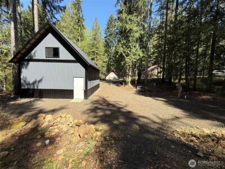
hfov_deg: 102.1
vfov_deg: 85.7
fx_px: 91
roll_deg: -1.3
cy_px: 84
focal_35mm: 14
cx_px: 112
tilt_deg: -4.0
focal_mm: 2.22
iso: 50
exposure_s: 1/602
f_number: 2.2
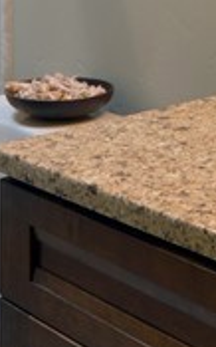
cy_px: -167
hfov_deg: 12.9
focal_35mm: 101
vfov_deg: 18.4
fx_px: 954
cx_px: 83
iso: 400
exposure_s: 1/2.5
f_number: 13
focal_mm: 16
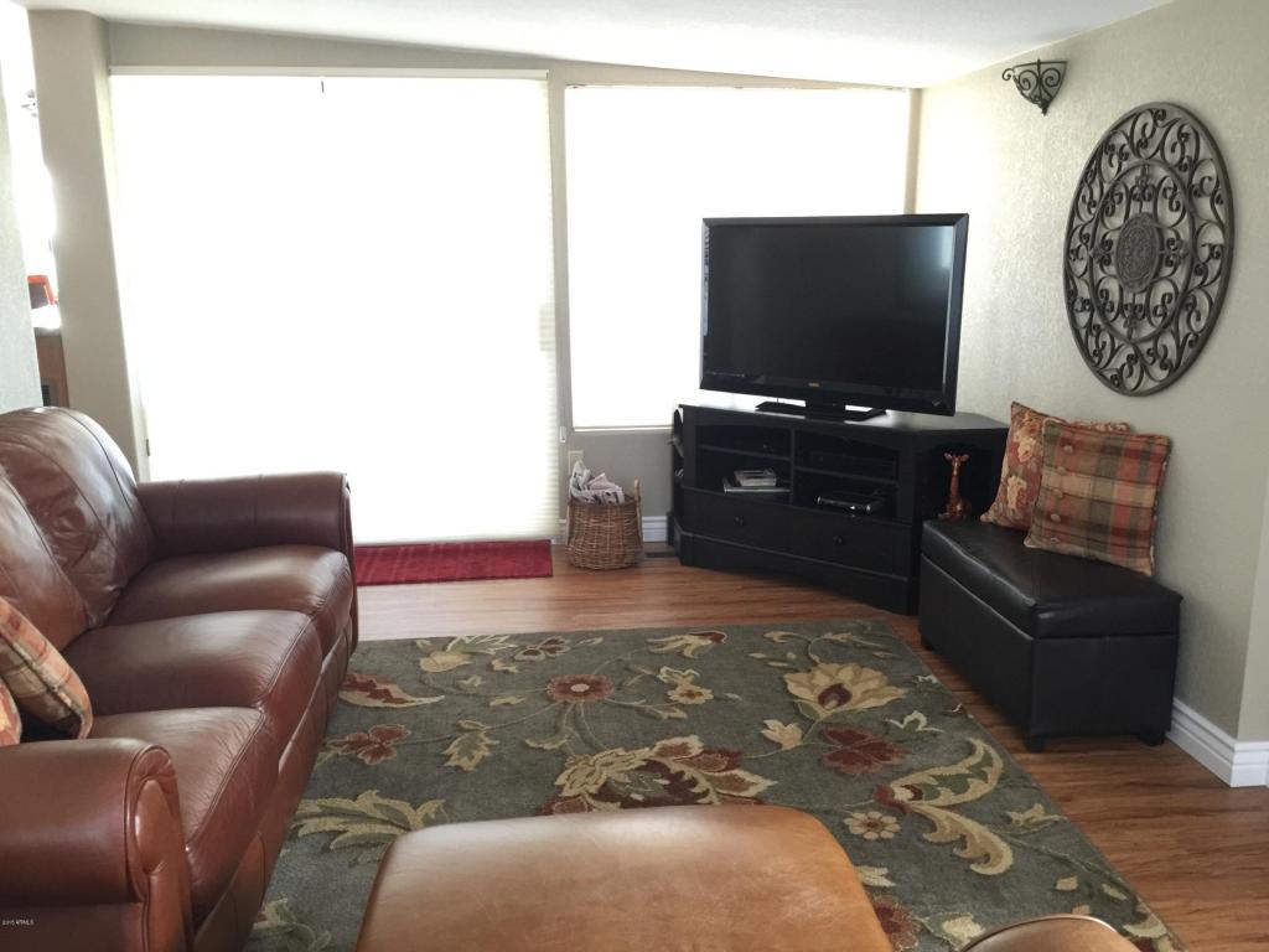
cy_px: 476
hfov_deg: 61.7
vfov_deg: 48.2
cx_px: 634
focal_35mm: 29
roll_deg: +1.2
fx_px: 1063
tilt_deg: -13.3
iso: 125
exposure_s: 1/10
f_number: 2.2
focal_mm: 4.15
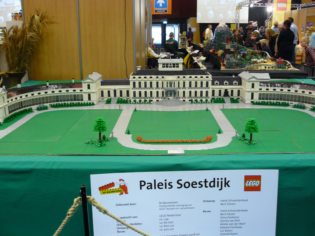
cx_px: 158
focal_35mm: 36
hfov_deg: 51.4
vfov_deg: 39.7
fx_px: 328
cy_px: 118
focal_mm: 6
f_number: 2.8
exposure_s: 1/10
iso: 200
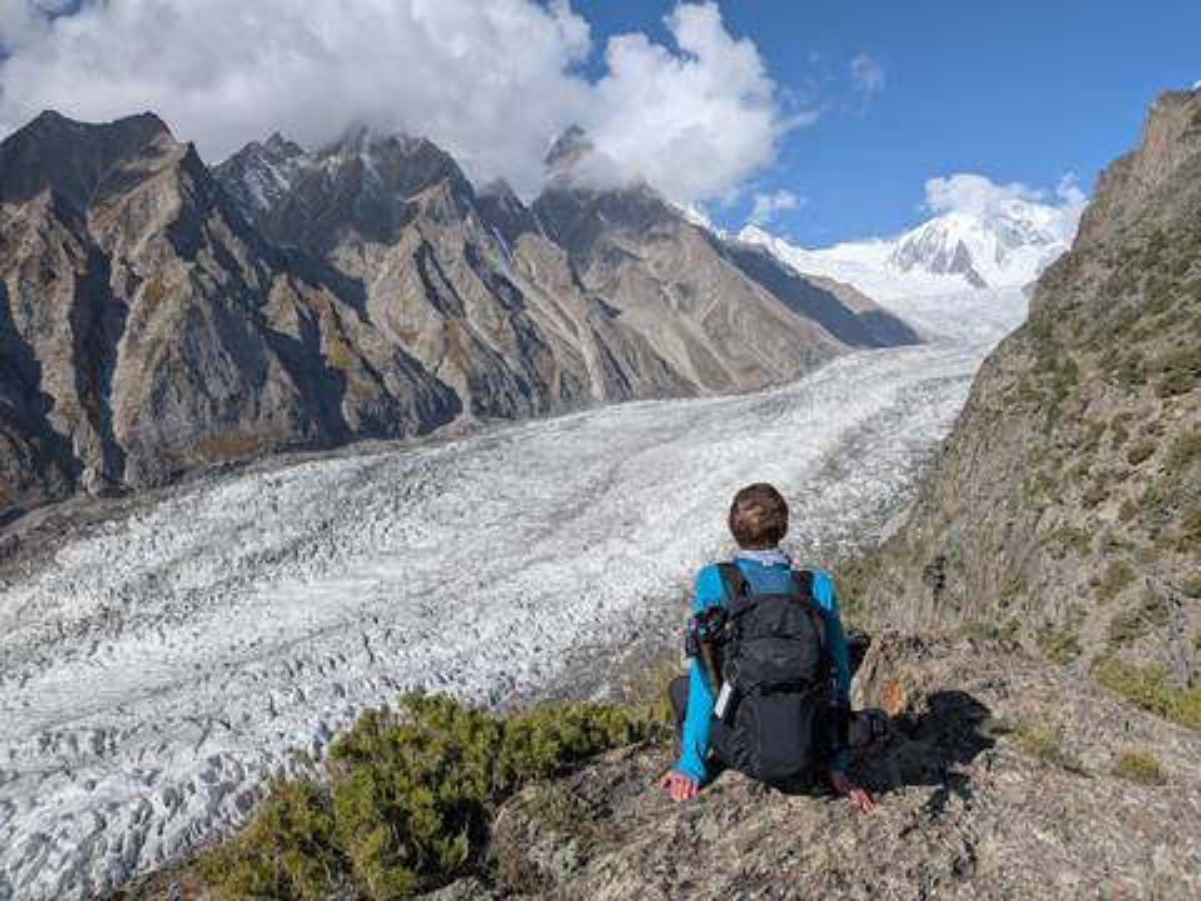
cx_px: 600
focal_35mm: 24
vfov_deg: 56.8
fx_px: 833
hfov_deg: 71.6
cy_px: 450
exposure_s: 1/2597
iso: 28
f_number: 1.7
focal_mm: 4.53
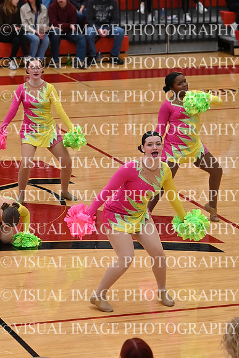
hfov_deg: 7.6
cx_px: 120
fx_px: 1791
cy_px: 179
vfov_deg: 11.4
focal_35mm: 180
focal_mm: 120
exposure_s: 1/400
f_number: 4
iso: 6400
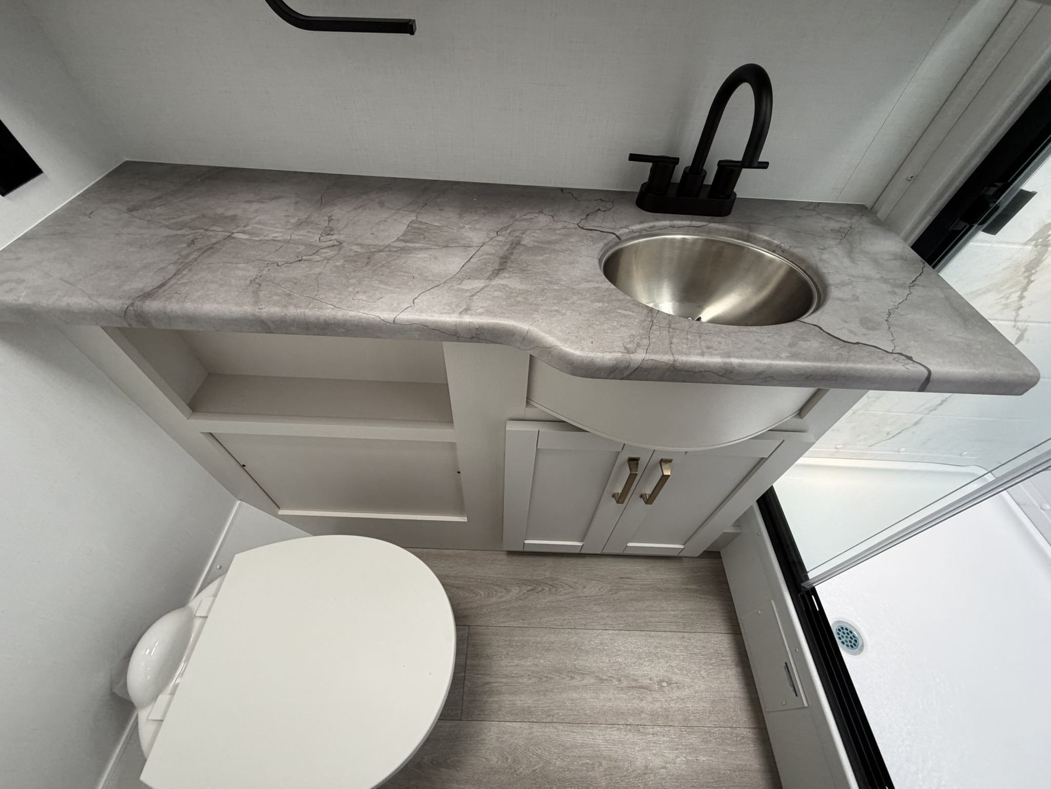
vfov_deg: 85.7
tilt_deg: -48.4
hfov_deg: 102.1
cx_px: 526
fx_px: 425
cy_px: 394
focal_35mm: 14
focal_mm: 2.22
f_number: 2.2
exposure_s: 1/121
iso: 160
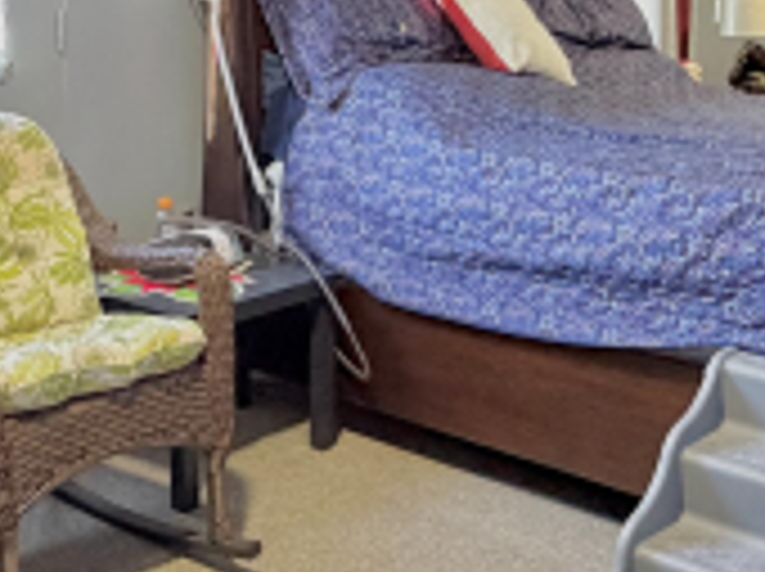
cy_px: 162
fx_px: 1214
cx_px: 268
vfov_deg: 26.2
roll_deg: +0.2
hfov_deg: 34.7
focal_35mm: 55
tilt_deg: -8.6
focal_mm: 2.22
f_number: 2.2
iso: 640
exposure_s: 1/60
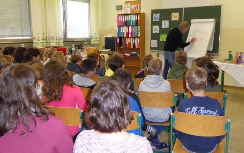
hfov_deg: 52.7
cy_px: 77
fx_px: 246
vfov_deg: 34.5
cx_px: 125
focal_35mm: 37
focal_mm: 5.8
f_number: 3.6
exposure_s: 1/60
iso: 800
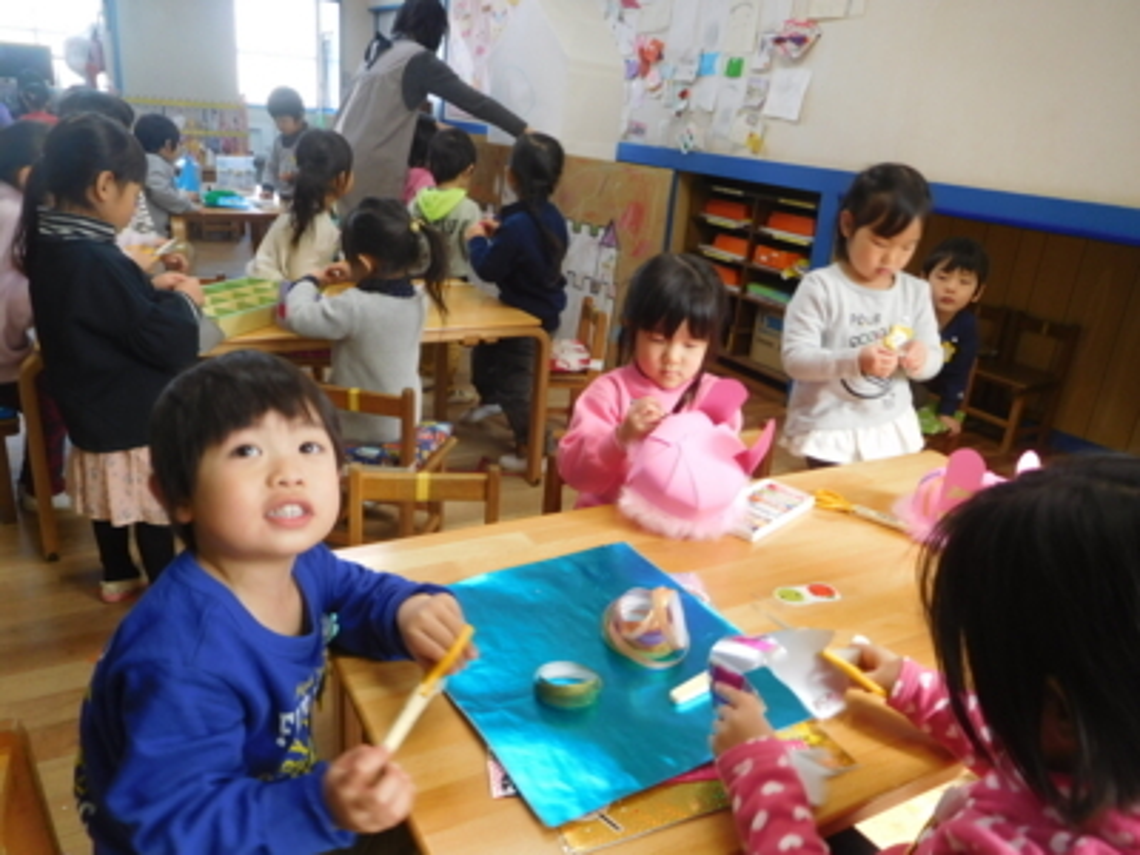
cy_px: 428
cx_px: 570
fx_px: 823
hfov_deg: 69.4
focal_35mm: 25
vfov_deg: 54.9
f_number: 3.4
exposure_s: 1/30
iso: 140
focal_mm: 4.5
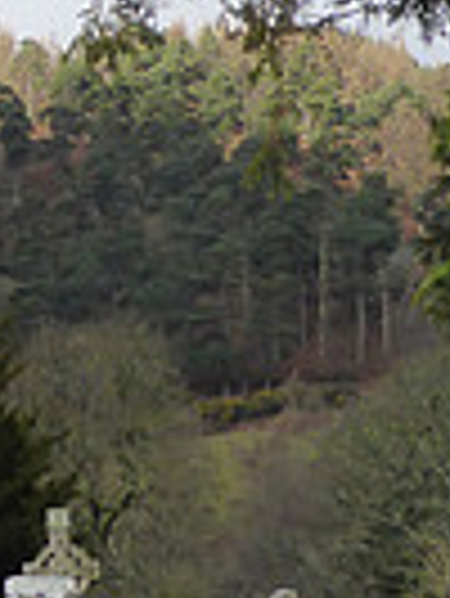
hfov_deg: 7.3
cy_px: -99
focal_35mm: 201
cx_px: -164
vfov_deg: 9.7
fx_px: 3478
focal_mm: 7.9
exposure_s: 1/640
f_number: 4.1
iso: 200
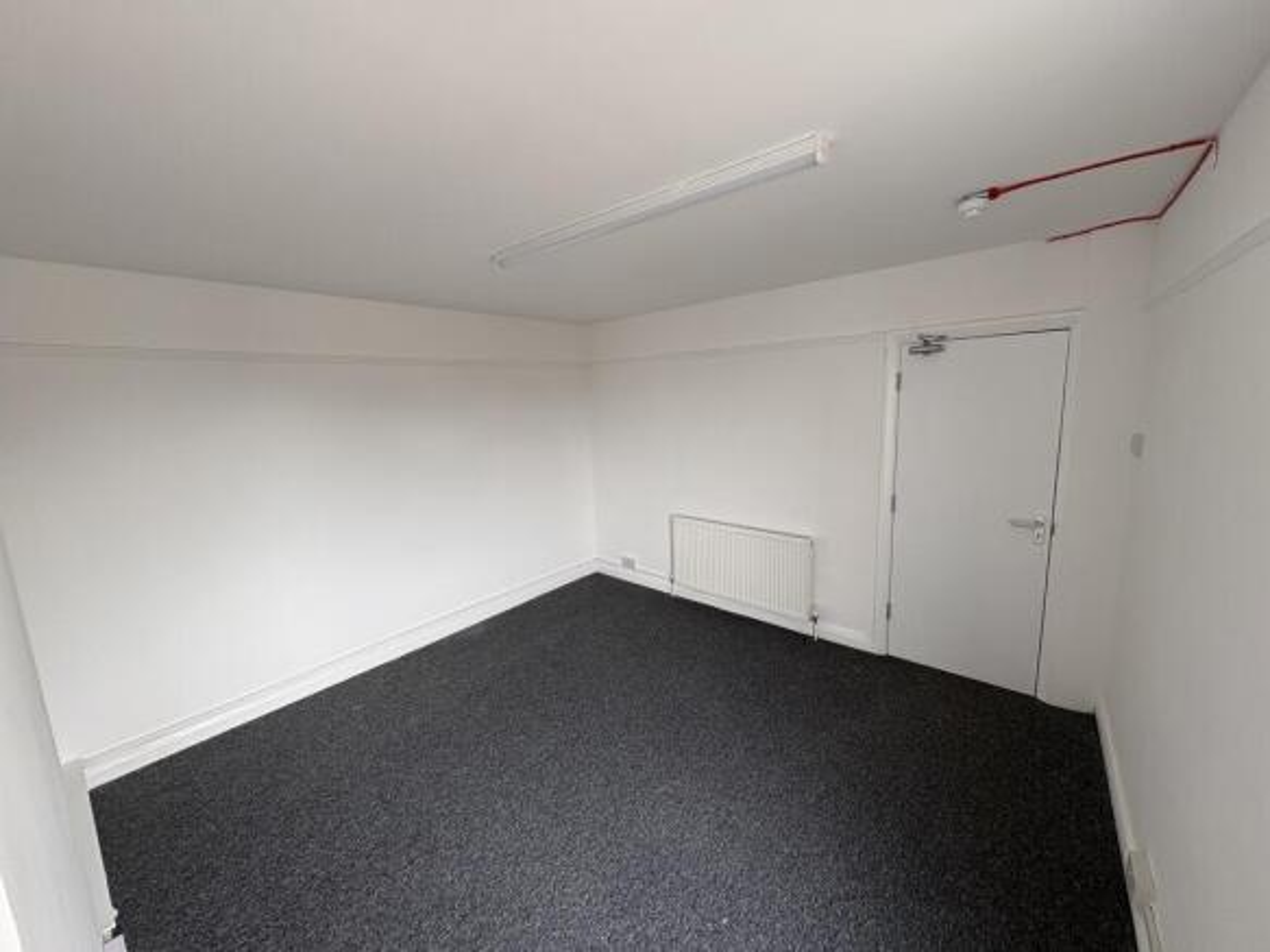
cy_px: 476
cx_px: 635
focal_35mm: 14
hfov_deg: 102.1
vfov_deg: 85.7
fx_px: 514
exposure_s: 1/99
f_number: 2.2
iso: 64
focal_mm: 2.22
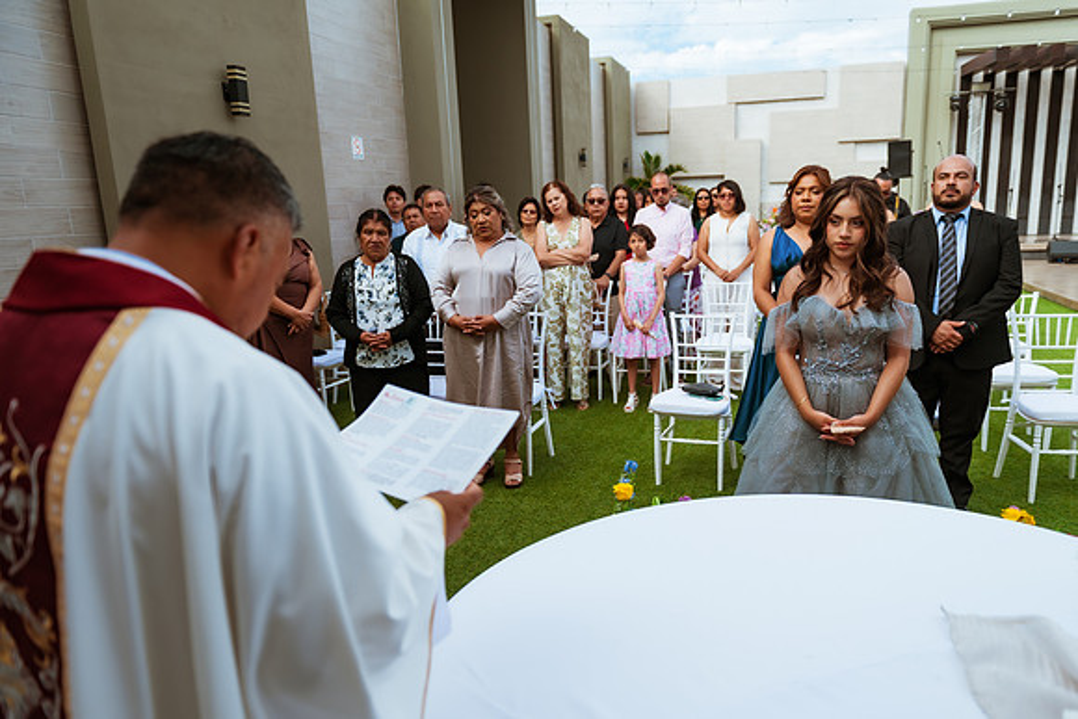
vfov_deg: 49.8
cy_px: 387
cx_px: 580
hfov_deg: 69.6
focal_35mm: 26
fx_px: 773
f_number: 2.8
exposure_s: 1/1250
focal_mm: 24
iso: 100
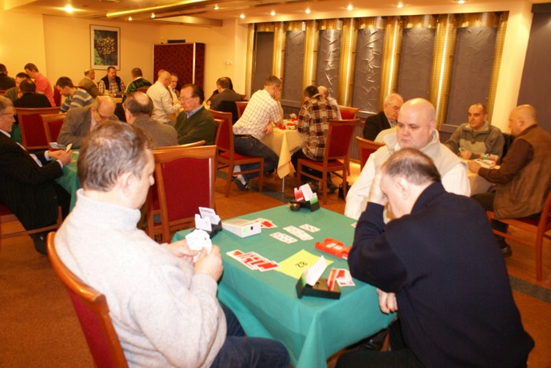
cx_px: 276
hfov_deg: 67.3
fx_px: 414
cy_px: 184
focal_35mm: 27
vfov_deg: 48.0
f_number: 4
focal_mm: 18
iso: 800
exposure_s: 1/13
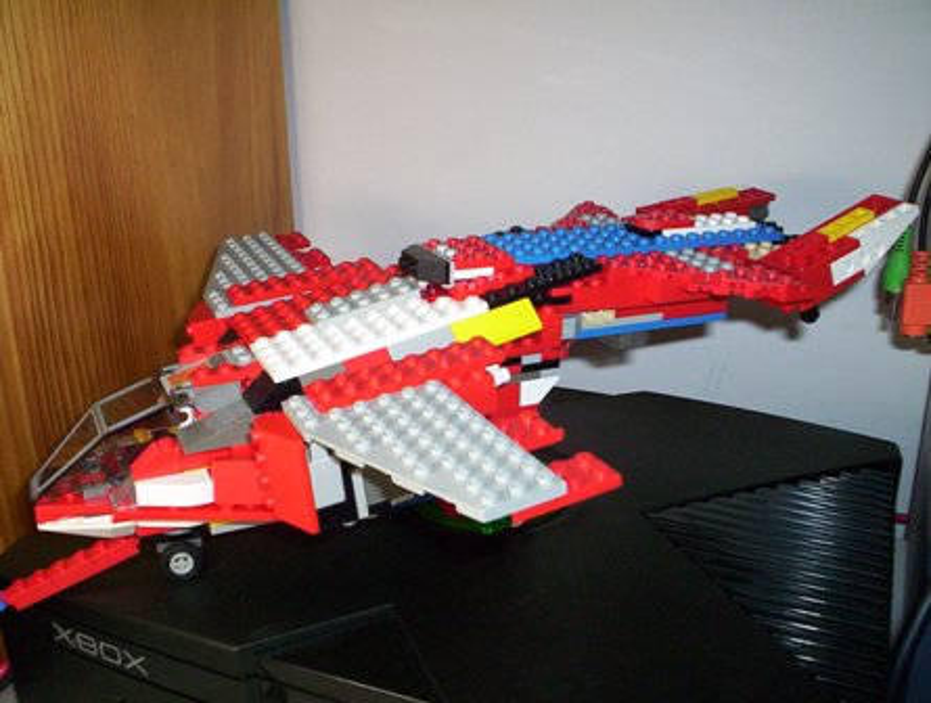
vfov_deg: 37.9
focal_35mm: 38
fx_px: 1024
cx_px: 466
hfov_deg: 48.9
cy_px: 352
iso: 140
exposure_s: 1/60
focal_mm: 4.99
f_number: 4.5
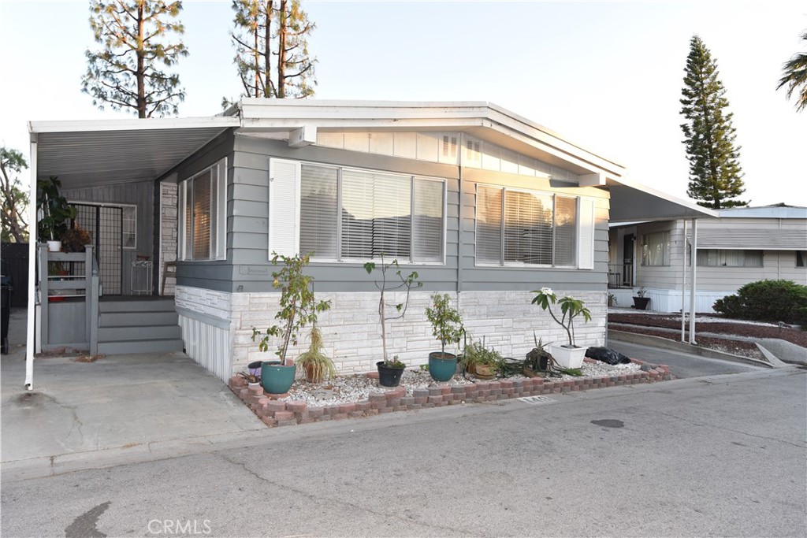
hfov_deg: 69.4
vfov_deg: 49.6
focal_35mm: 26
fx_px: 583
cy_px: 269
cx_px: 404
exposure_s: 1/125
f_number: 5.6
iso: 320
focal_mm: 26
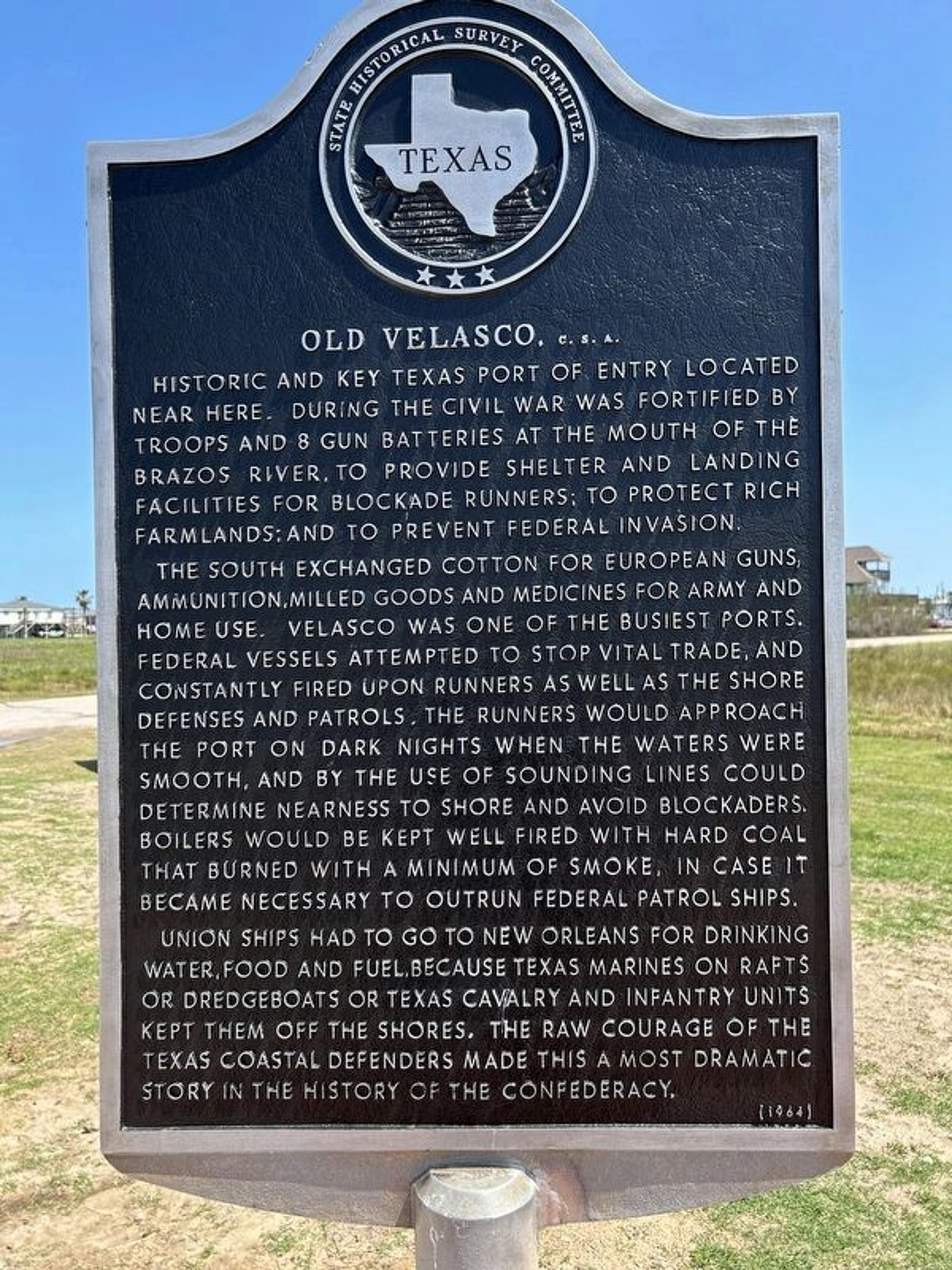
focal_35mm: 26
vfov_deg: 67.3
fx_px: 953
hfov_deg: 53.1
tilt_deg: -1.2
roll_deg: +0.6
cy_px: 635
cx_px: 476
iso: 50
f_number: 1.5
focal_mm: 5.7
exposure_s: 1/1196
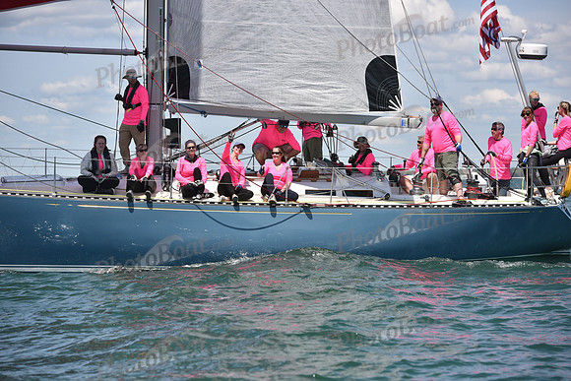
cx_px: 286
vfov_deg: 9.2
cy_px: 190
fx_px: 2380
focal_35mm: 150
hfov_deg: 13.7
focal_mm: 150
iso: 320
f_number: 5.6
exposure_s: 1/800
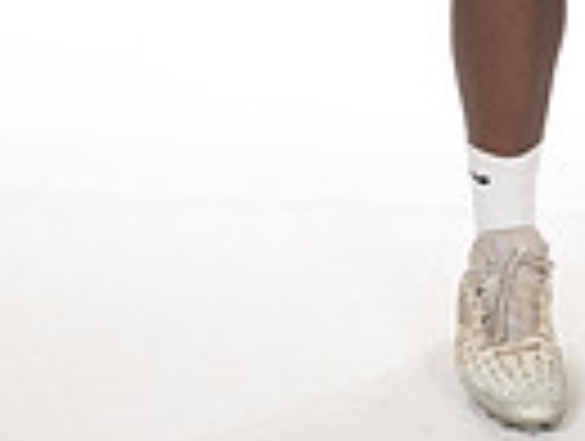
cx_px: 630
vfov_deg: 7.7
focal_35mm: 183
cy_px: -504
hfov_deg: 10.7
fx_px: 3098
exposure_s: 1/320
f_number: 7.1
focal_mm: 55
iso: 800
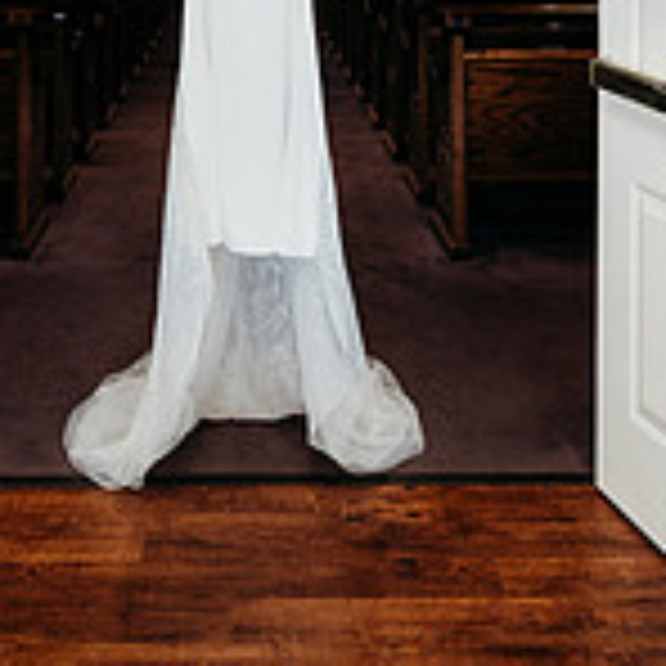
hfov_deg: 27.6
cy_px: -198
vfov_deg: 24.3
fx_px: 1350
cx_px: 261
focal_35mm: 62
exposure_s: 1/160
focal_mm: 24
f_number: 2.5
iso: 400
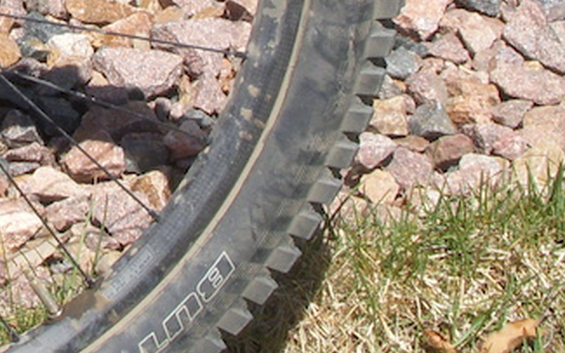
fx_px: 1955
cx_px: -97
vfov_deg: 10.1
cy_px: -129
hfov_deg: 15.9
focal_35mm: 127
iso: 100
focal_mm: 6.3
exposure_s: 1/320
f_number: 6.6
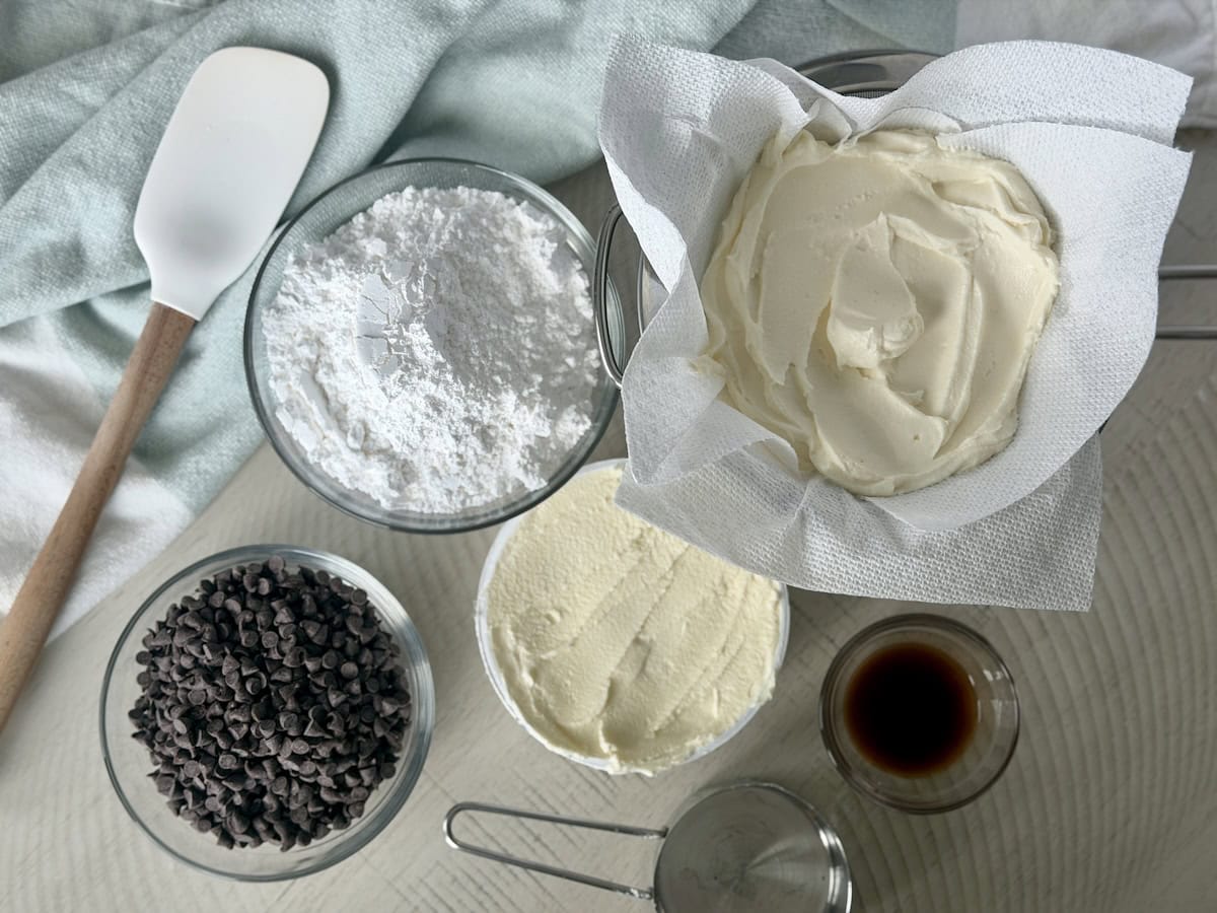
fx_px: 1688
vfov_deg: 30.3
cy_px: 456
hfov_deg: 39.7
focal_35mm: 48
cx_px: 608
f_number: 1.8
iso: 64
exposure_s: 1/120
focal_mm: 6.8
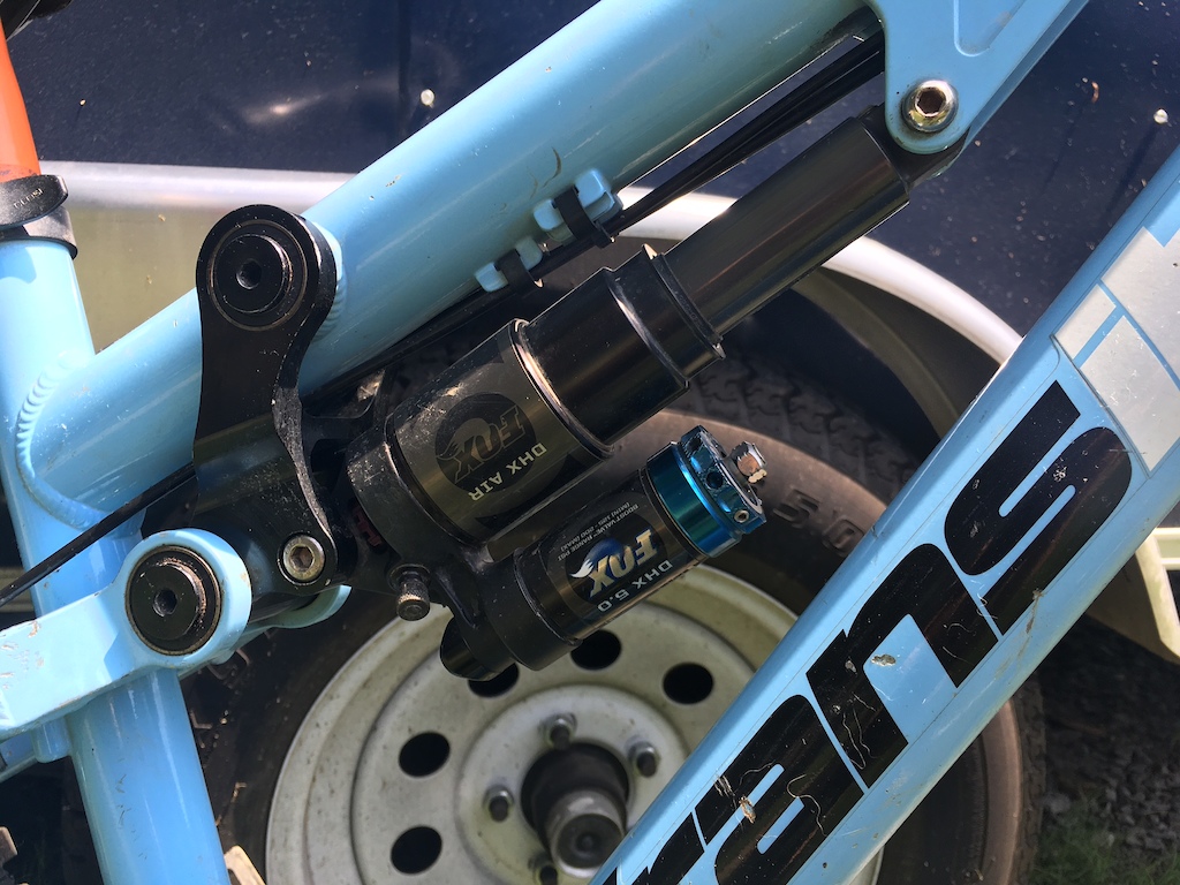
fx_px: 989
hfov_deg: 61.7
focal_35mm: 29
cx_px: 590
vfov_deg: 48.2
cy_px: 442
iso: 25
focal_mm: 4.15
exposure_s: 1/305
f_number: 2.2
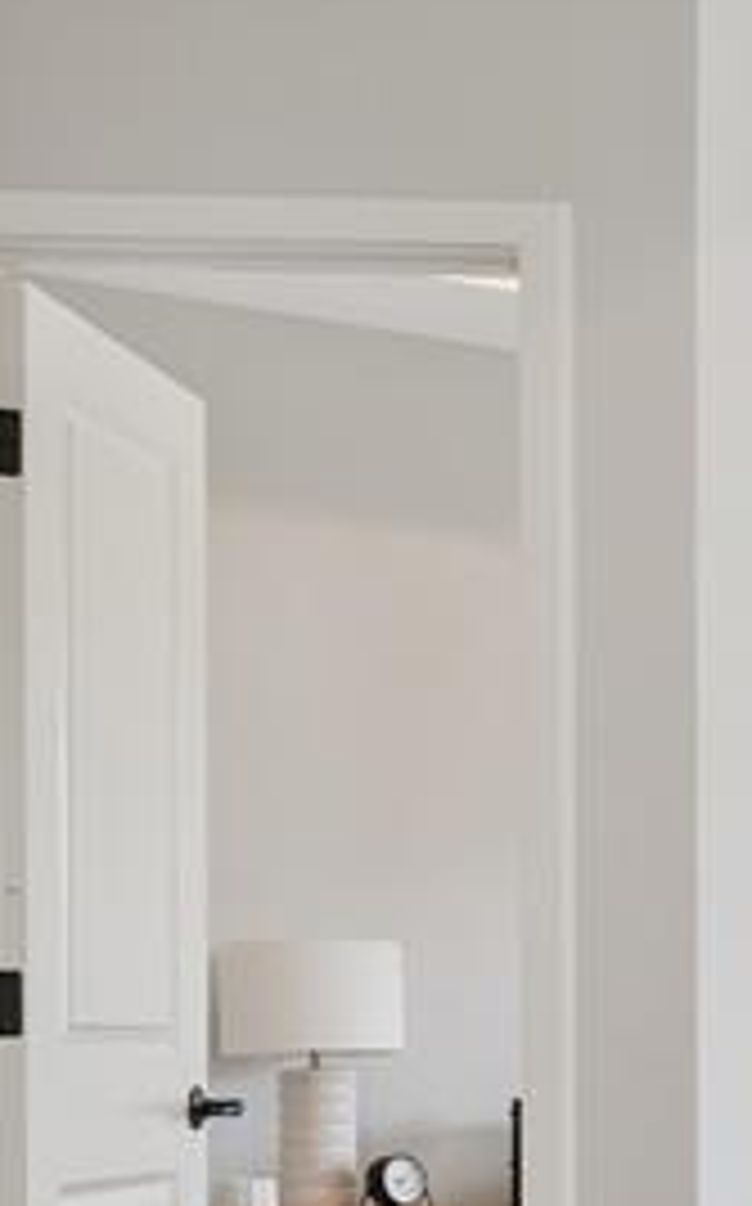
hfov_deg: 10.1
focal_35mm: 78
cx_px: 2481
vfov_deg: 25.6
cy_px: 1096
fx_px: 2563
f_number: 8
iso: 400
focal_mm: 16
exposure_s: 1/60
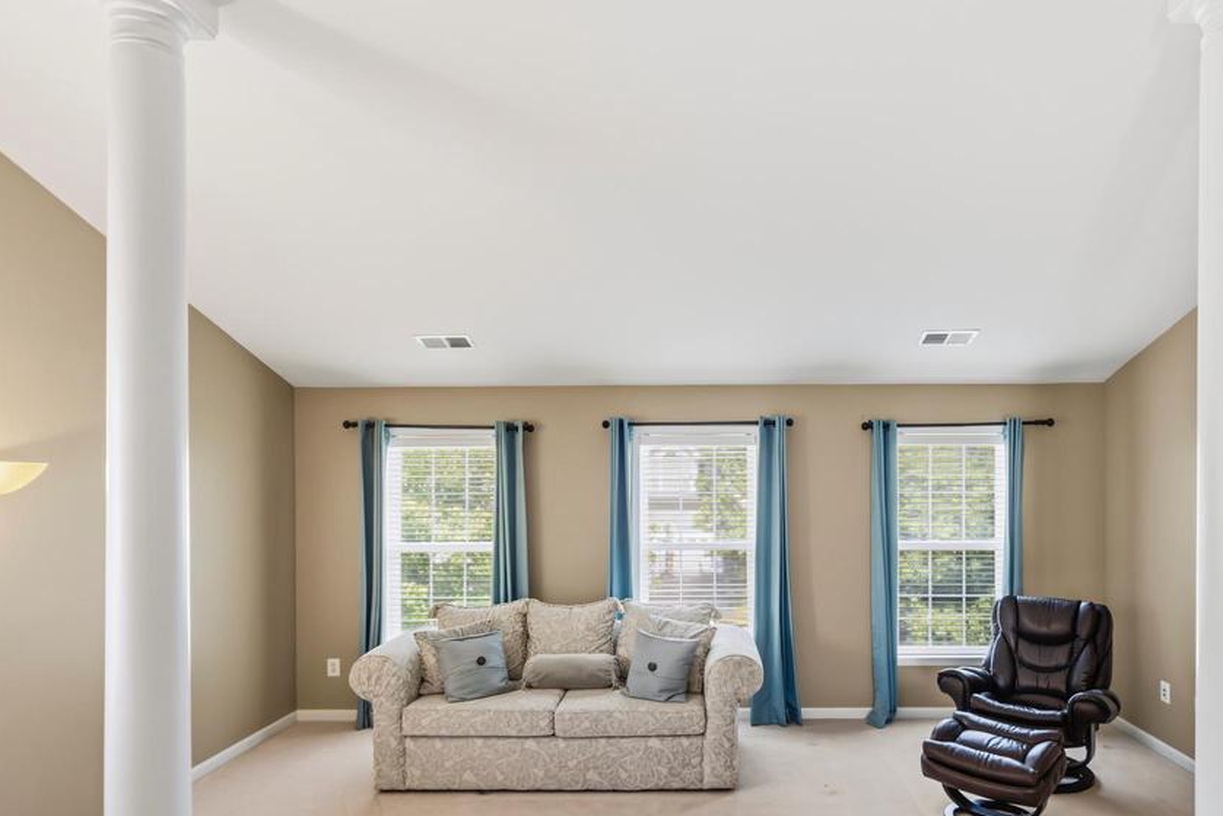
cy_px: 475
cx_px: 708
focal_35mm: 22
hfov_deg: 78.0
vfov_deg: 56.9
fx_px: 747
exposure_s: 1/200
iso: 640
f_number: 5.6
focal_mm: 18
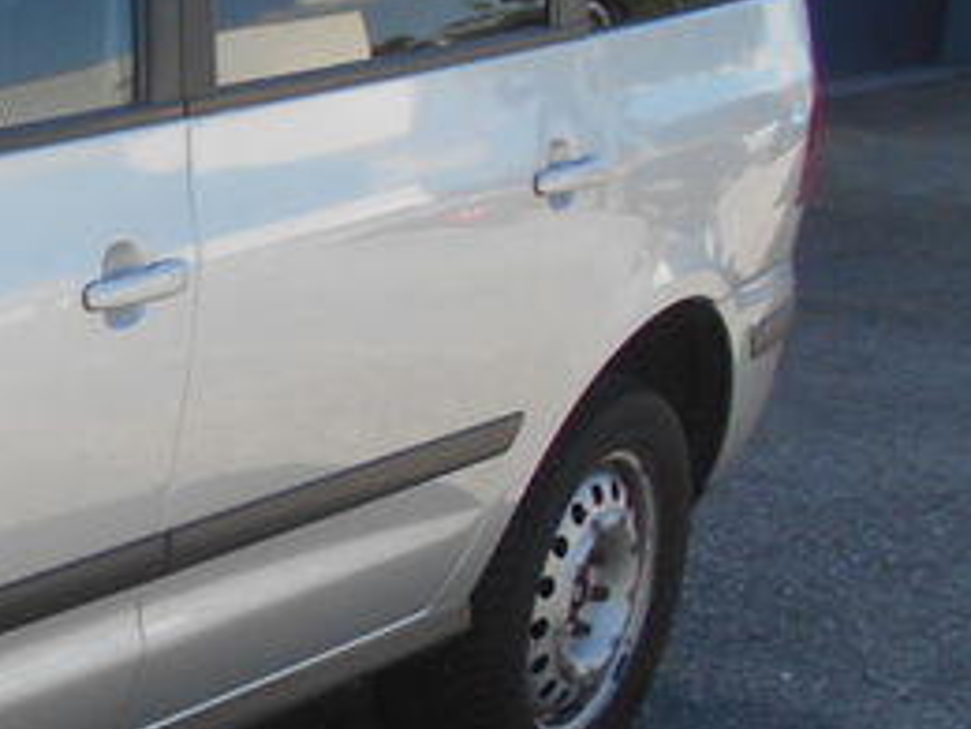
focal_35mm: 100
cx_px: -885
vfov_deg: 14.7
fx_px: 2805
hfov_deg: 16.0
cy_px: 546
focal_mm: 4.6
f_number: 3.2
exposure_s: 1/320
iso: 80
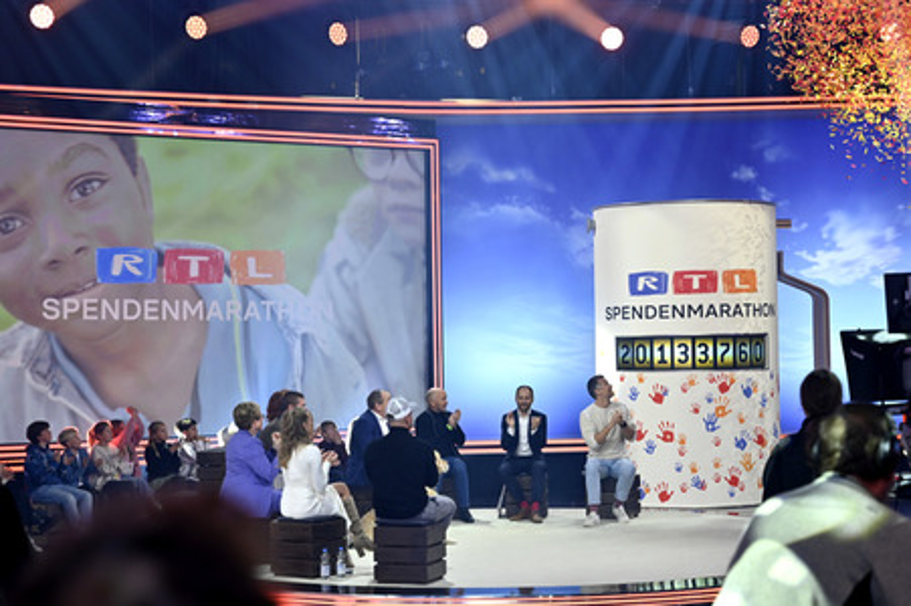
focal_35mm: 66
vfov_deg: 20.6
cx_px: 456
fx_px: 1669
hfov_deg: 30.5
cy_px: 303
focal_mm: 66
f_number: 4
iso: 1250
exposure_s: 1/320
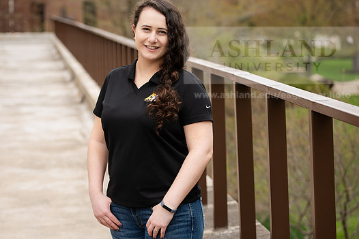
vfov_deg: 15.9
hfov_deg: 23.6
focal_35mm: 86
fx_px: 858
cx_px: 163
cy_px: 109
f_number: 4
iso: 64
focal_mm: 78
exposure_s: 1/200
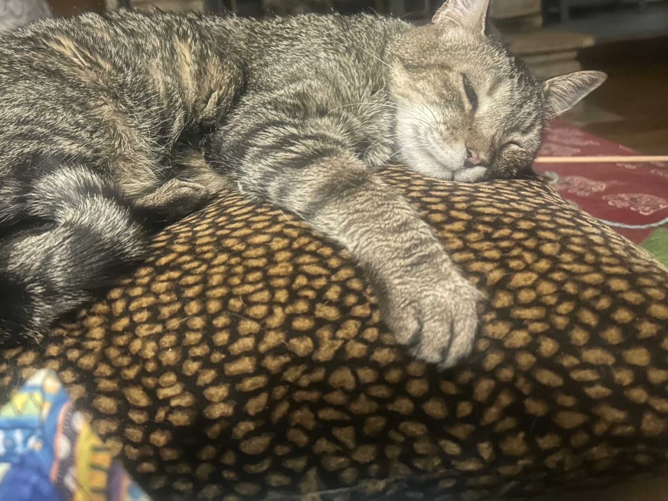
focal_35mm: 35
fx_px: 675
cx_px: 233
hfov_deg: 51.8
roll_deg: +7.3
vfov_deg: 40.2
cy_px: 165
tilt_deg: -15.2
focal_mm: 5.7
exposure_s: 1/20
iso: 800
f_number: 1.5
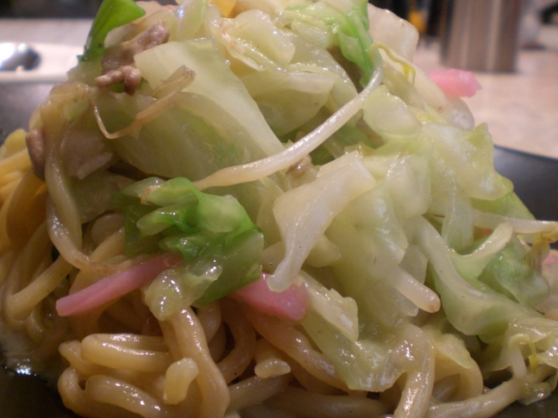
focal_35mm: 47
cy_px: 169
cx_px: 223
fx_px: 757
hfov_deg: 40.3
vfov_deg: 30.8
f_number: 3.1
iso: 200
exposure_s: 1/30
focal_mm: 6.3
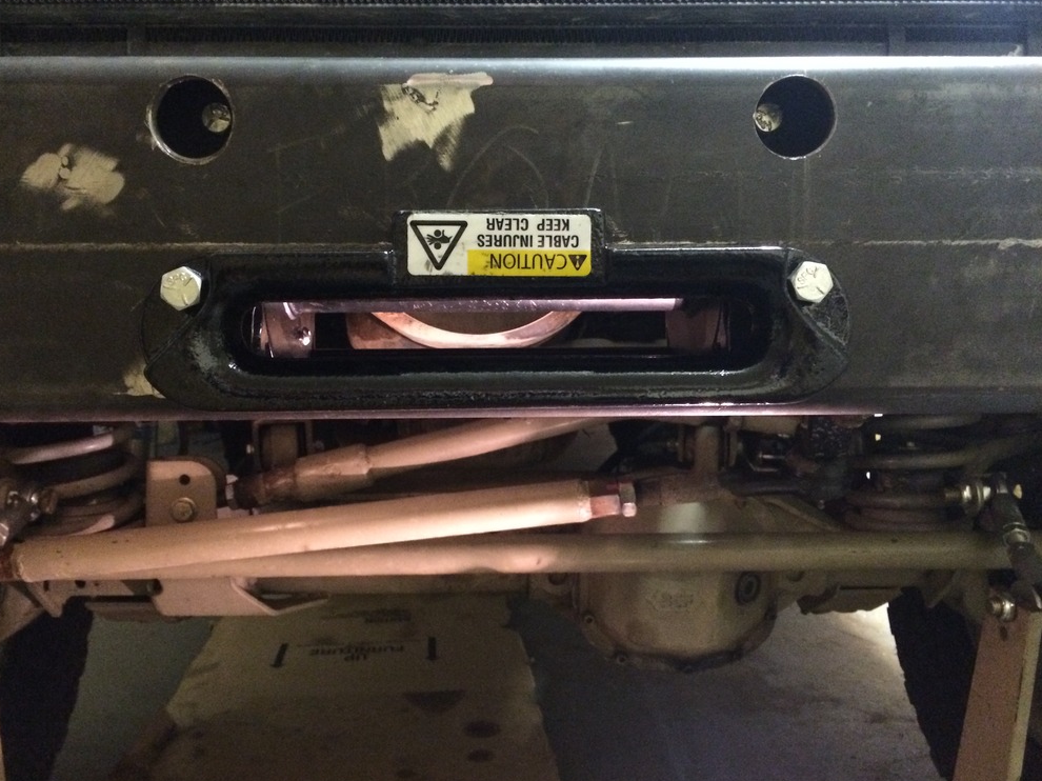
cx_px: 505
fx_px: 903
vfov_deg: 46.8
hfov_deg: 60.0
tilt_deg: -6.2
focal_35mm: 30
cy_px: 388
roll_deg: +0.8
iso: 500
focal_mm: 4.15
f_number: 2.2
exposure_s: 1/15
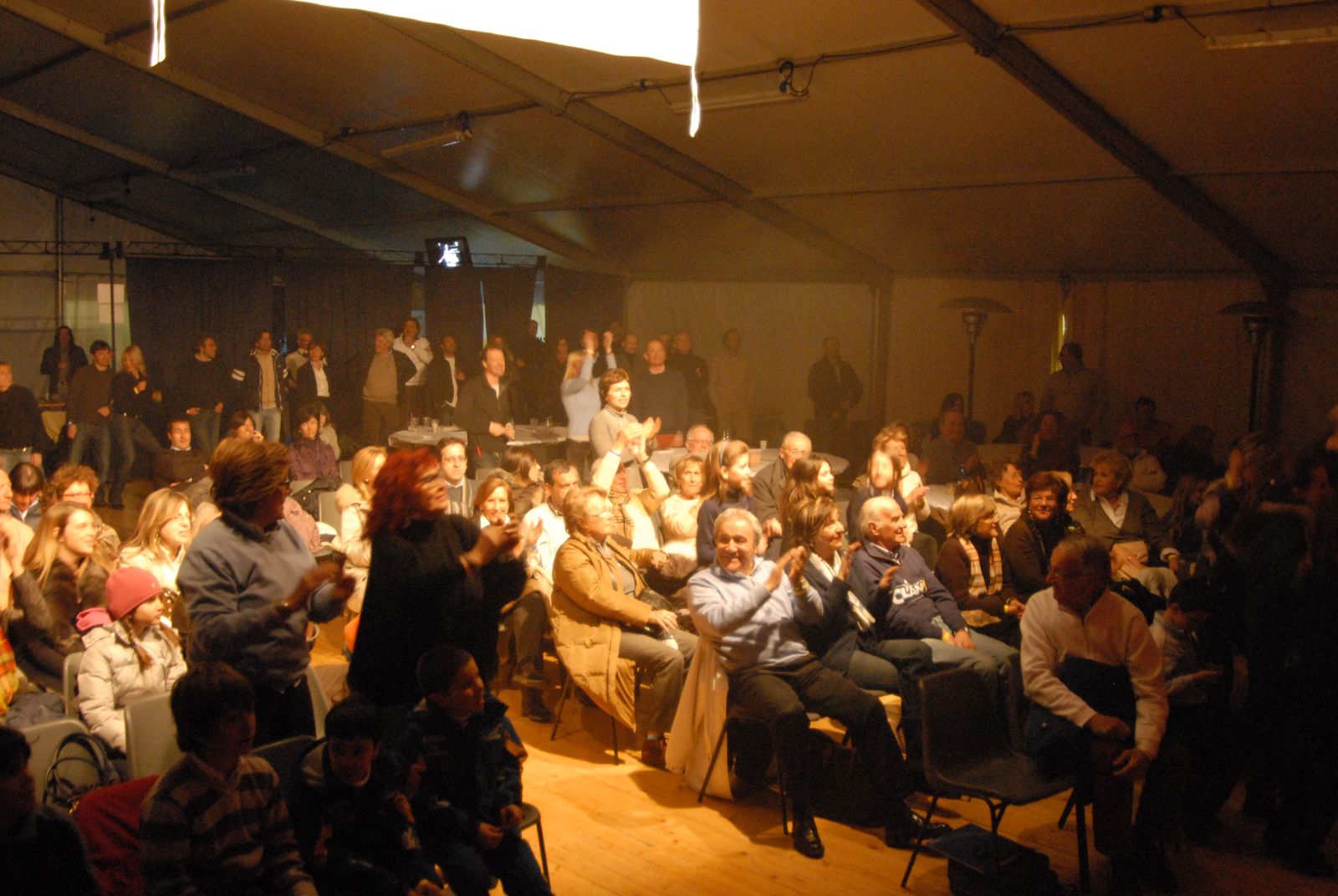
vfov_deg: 37.0
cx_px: 669
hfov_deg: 53.1
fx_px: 1340
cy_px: 448
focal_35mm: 36
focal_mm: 24
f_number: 3.5
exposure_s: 1/25
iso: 1600
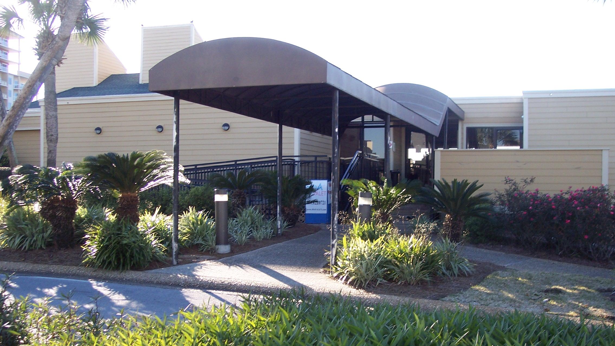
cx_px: 308
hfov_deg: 47.4
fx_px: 701
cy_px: 189
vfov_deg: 27.7
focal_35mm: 43
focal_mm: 8
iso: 100
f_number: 3.4
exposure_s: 1/180
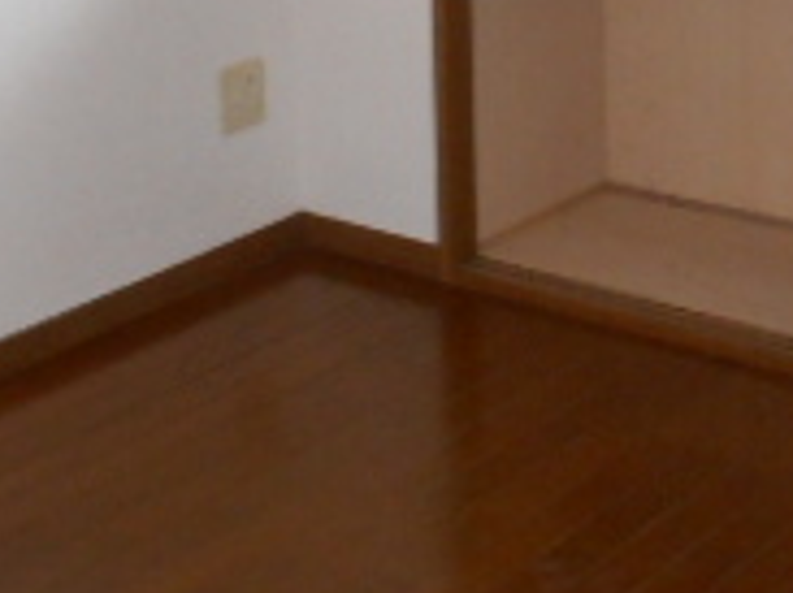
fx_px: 2083
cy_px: -186
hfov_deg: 21.5
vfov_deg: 15.4
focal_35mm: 91
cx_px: 303
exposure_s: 1/25
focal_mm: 4.6
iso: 280
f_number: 3.2
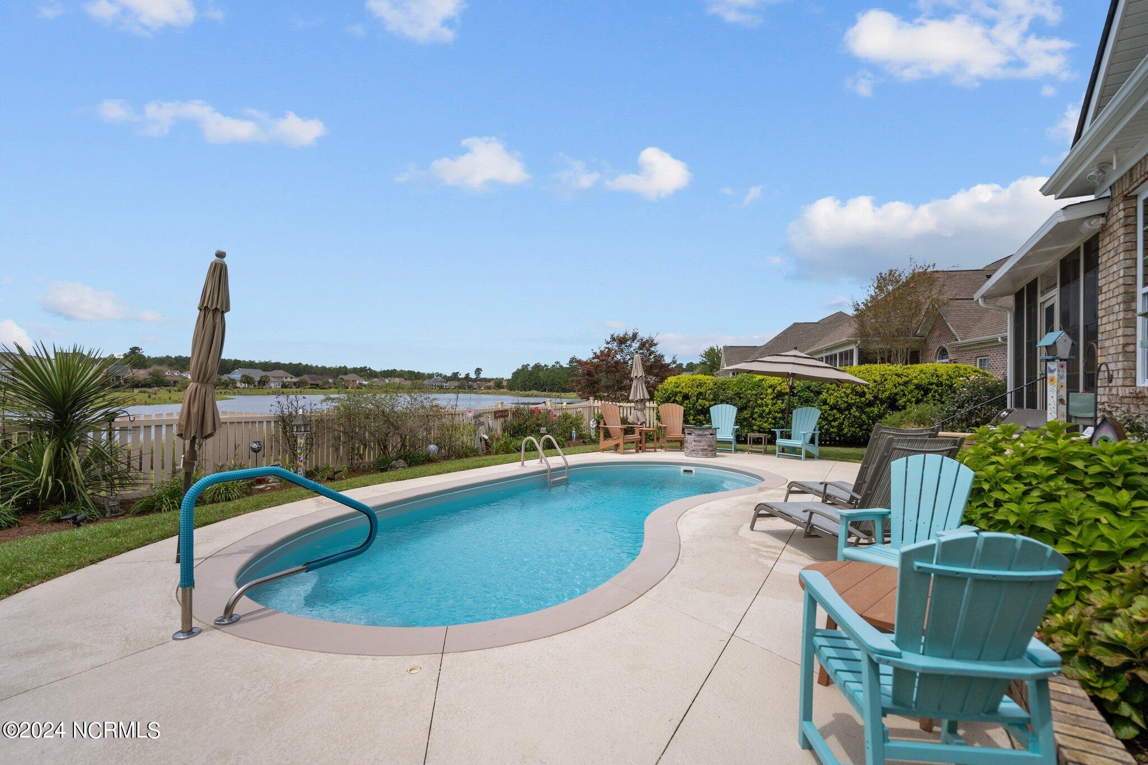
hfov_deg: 96.7
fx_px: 510
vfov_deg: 73.7
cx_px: 574
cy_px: 382
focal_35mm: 16
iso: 400
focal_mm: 16
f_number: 4
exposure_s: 1/8000
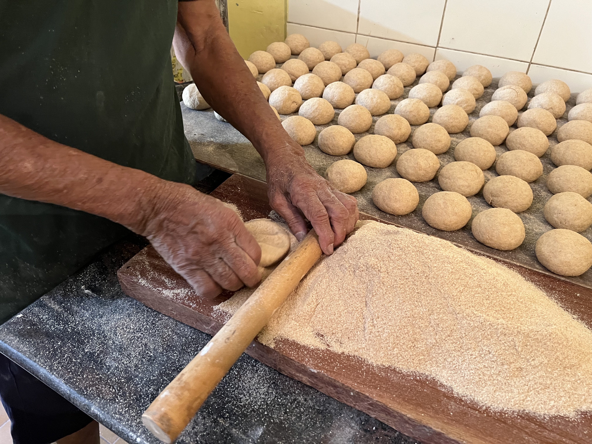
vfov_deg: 53.1
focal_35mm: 26
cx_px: 296
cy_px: 222
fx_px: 445
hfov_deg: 67.3
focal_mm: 5.7
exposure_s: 1/54
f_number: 1.5
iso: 500
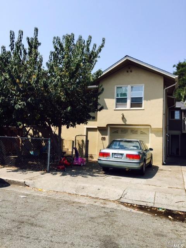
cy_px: 124
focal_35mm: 29
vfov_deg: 61.7
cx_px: 93
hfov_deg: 48.2
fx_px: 208
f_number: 2.2
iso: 32
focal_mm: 4.15
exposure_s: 1/1647
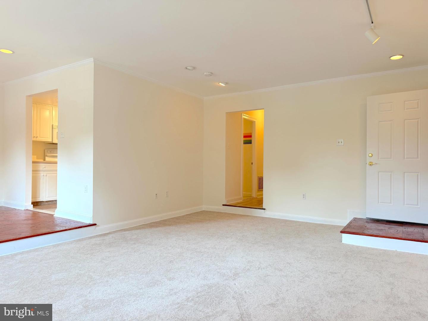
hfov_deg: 71.6
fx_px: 297
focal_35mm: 24
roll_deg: -0.3
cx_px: 214
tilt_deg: +0.1
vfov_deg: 56.8
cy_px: 160
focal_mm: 6.76
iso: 160
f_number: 1.78
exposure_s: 1/120
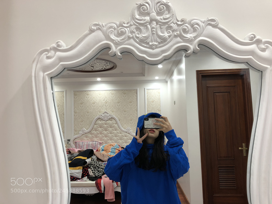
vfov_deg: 49.7
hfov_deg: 63.4
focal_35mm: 28
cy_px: 102
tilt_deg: +4.6
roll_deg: +2.1
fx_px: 220
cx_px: 136
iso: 40
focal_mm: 4
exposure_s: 1/20
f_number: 1.8
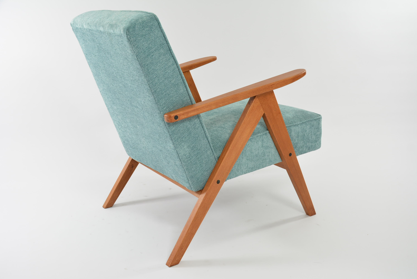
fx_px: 435
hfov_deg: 51.2
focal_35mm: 38
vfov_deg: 35.6
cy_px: 140
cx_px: 208
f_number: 7.1
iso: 400
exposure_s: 1/60
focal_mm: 25
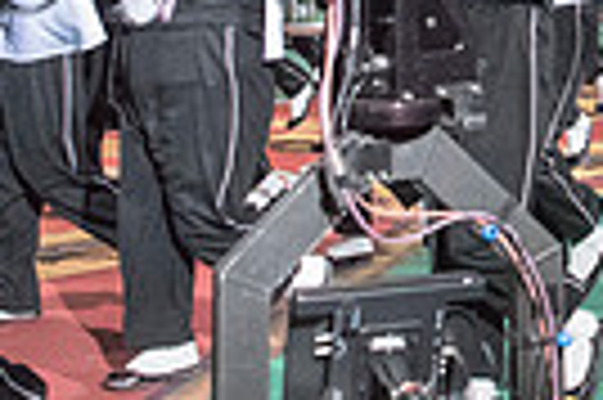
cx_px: 693
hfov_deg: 18.8
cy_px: -222
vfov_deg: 12.4
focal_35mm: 104
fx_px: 1740
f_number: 2.8
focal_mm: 24
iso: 8000
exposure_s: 1/1250
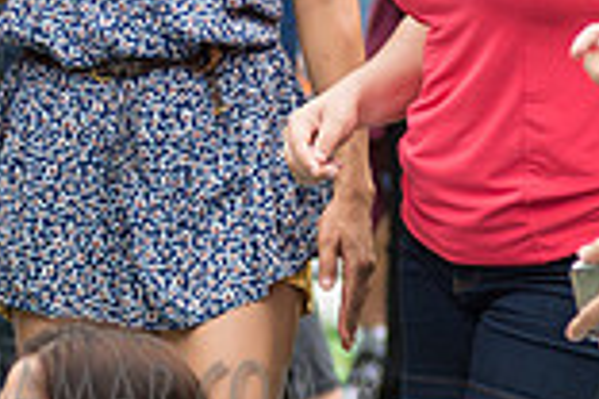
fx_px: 8402
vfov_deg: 2.7
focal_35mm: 505
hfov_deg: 4.1
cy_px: -157
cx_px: 271
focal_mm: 120
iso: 500
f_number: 4
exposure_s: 1/640
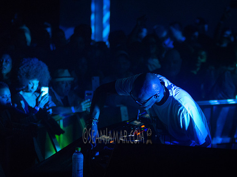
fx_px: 850
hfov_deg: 15.8
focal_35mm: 125
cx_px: 166
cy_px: 104
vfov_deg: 11.8
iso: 4000
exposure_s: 1/500
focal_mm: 92
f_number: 2.8
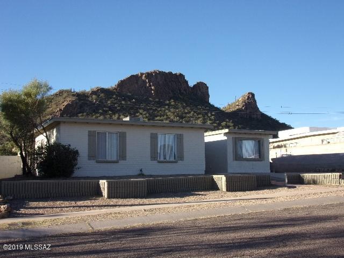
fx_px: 388
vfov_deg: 36.8
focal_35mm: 39
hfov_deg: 47.9
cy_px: 129
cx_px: 172
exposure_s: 1/450
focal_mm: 7
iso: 80
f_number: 3.9
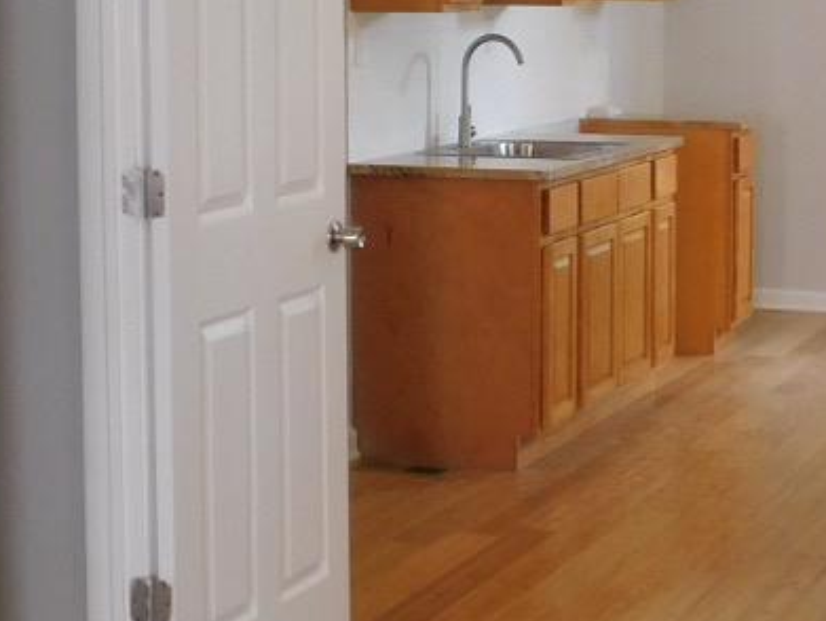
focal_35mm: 94
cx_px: 410
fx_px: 2245
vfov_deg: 15.7
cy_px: 165
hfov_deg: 20.8
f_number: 3
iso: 125
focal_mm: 4
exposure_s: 1/30
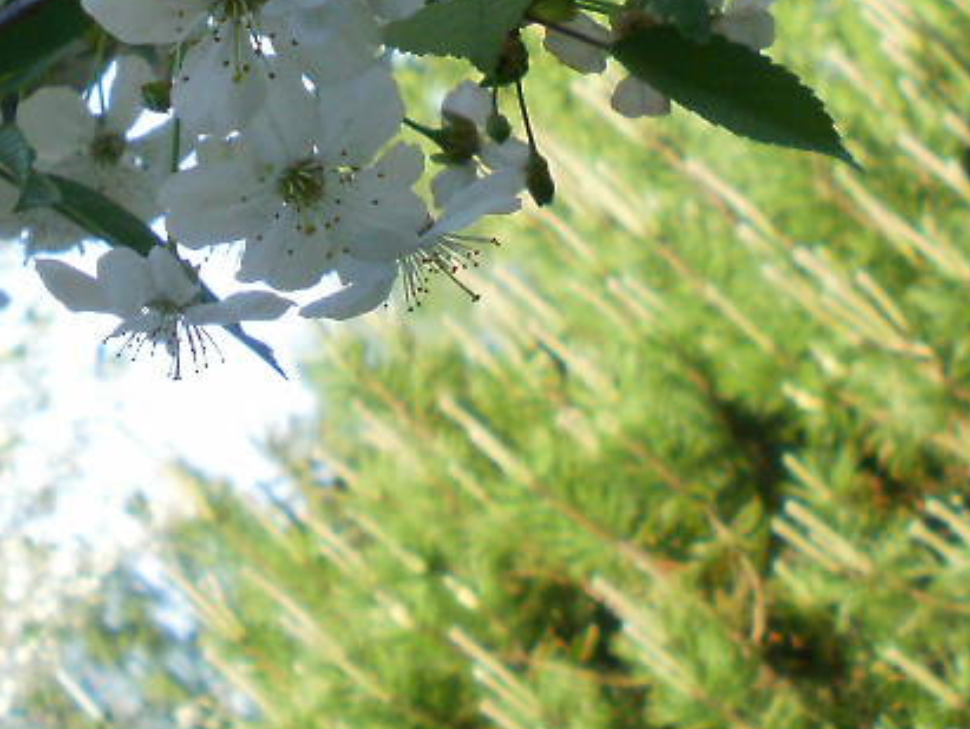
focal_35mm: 140
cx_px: 378
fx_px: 3926
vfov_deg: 10.4
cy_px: -165
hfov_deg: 14.1
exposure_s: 1/250
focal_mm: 6.3
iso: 100
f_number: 3.5
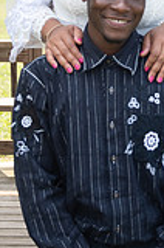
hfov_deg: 8.8
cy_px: 3
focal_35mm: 155
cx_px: 128
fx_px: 1064
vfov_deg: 13.1
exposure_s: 1/1600
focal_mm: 53
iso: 800
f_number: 4.6
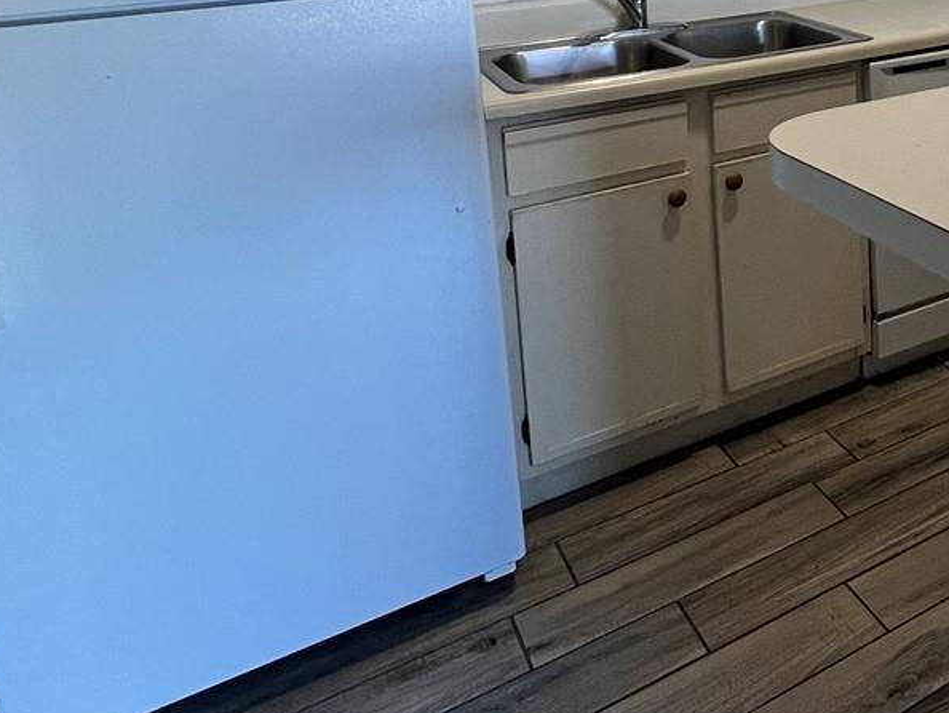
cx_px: 1002
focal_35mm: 35
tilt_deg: -9.7
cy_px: -18
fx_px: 960
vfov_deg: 36.2
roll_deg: +1.1
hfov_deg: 43.1
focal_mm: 1.57
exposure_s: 1/93
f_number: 1.8
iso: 250
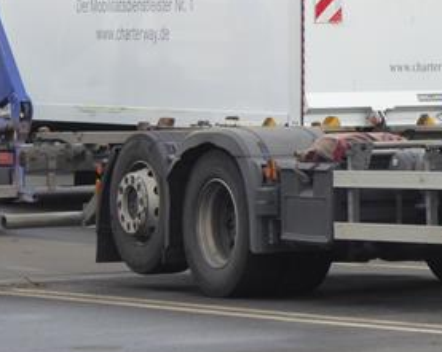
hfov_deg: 8.1
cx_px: 555
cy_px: -16
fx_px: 3097
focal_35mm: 237
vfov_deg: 6.5
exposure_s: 1/200
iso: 160
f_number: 4.8
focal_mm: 15
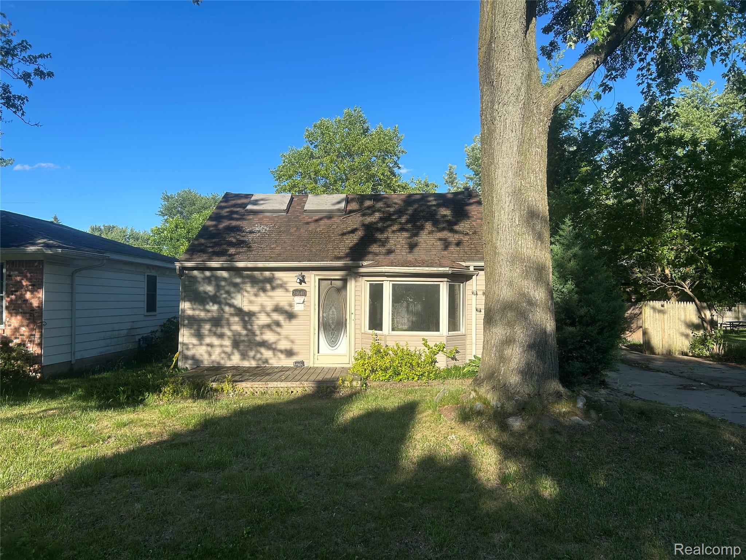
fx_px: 560
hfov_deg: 67.3
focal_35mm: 26
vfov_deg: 53.1
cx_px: 373
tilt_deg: +3.2
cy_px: 280
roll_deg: -0.6
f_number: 1.5
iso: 50
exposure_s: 1/2513
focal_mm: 5.7
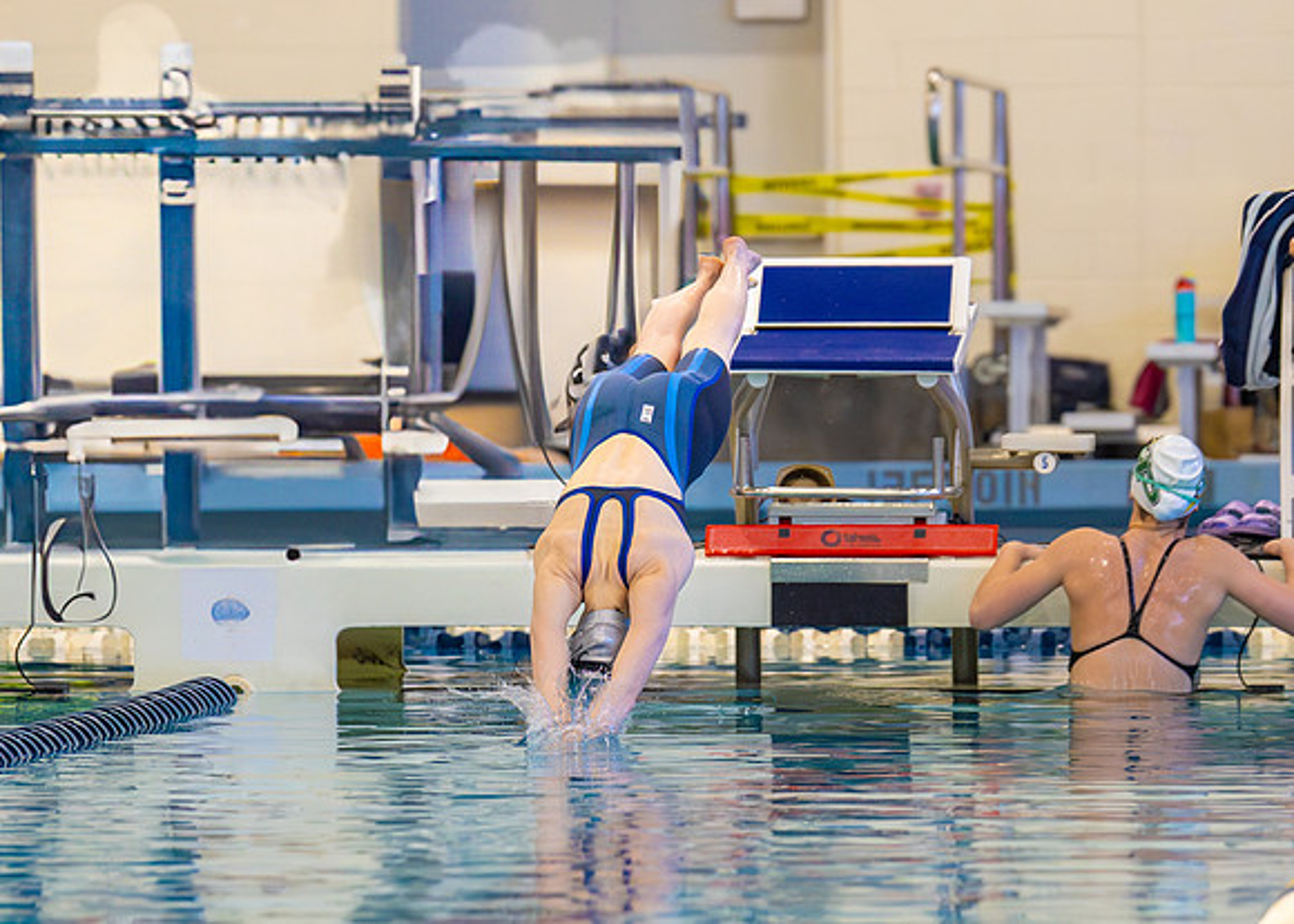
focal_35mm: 267
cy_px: 585
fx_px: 9799
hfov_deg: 7.6
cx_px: 487
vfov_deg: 5.4
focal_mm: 122
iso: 2500
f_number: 2.8
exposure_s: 1/1000
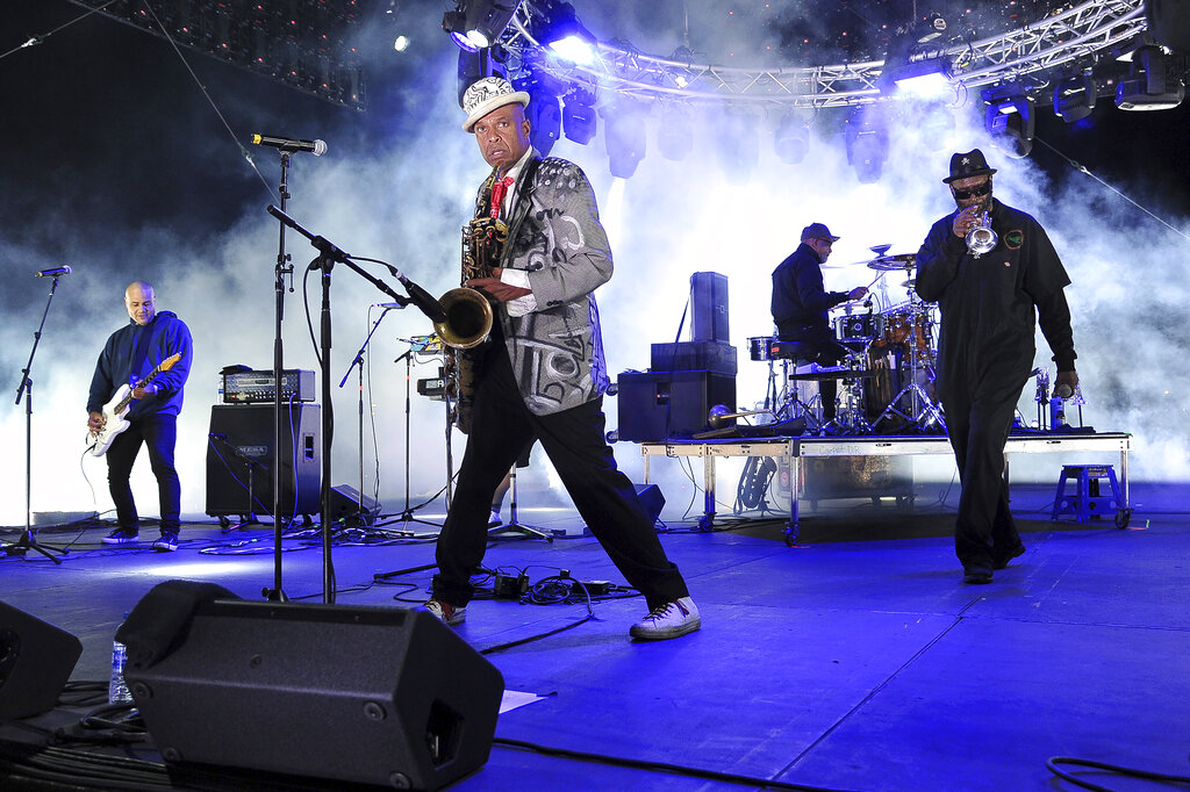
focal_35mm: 31
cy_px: 396
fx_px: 1024
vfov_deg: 42.3
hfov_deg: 60.3
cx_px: 595
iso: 2500
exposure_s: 1/250
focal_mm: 31
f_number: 4
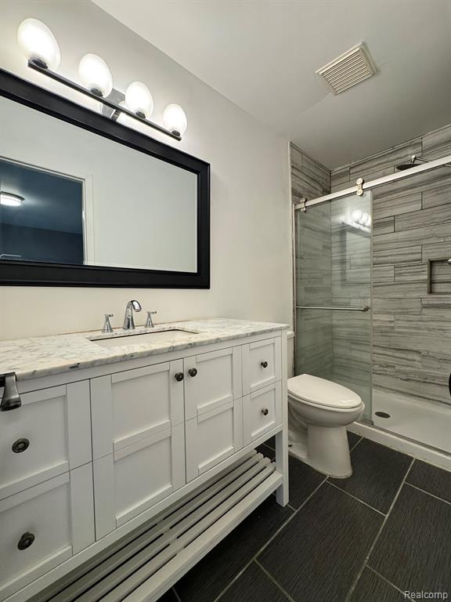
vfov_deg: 102.1
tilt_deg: -1.4
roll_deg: +2.4
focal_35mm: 14
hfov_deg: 85.7
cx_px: 226
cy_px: 301
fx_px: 243
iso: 320
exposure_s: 1/120
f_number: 2.2
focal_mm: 2.22
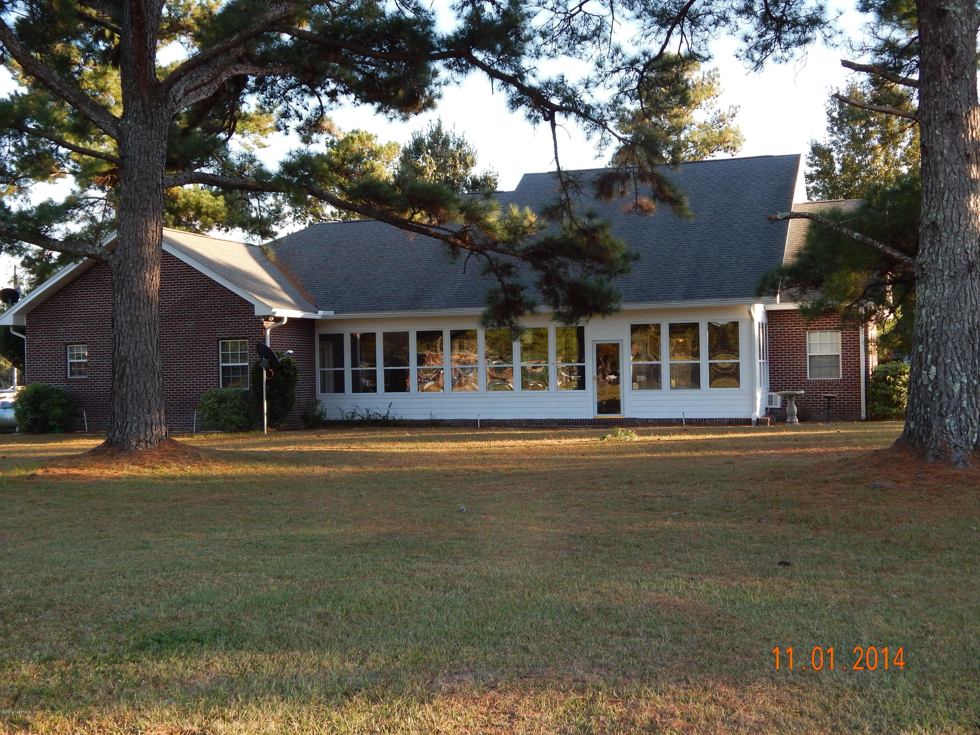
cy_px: 368
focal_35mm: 43
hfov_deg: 43.9
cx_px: 490
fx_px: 1217
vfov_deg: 33.6
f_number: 3.6
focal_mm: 7.7
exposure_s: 1/160
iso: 125
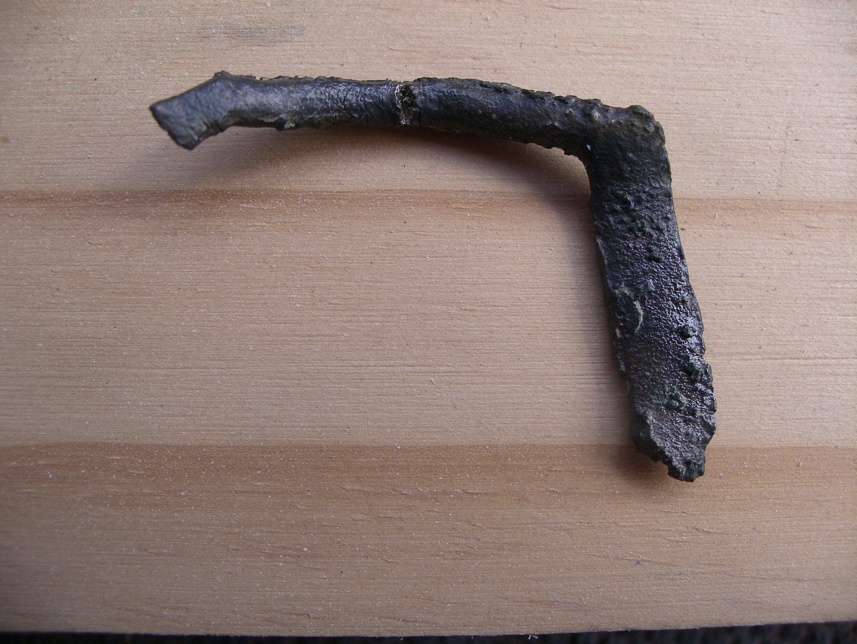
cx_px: 428
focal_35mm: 37
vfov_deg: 38.7
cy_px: 322
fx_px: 917
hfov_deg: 50.1
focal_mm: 7.8
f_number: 3.2
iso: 80
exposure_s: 1/160
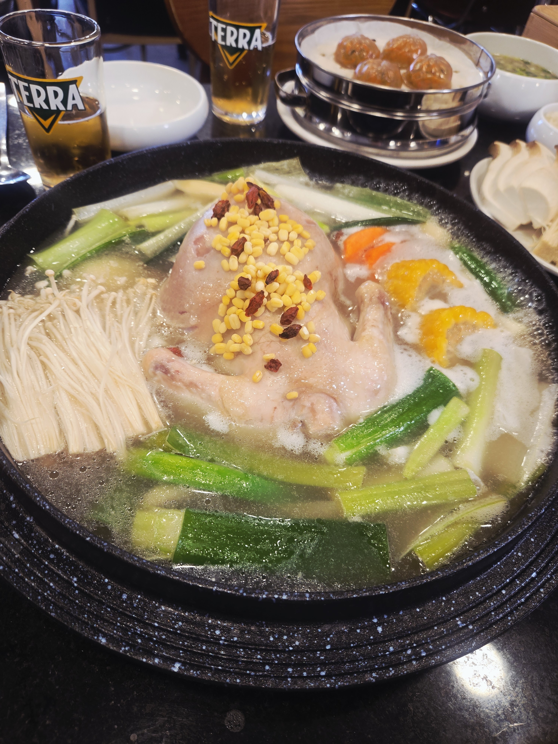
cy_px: 372
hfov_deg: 58.9
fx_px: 494
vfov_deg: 73.9
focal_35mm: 23
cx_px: 279
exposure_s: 1/120
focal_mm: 5.4
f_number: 1.8
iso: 100
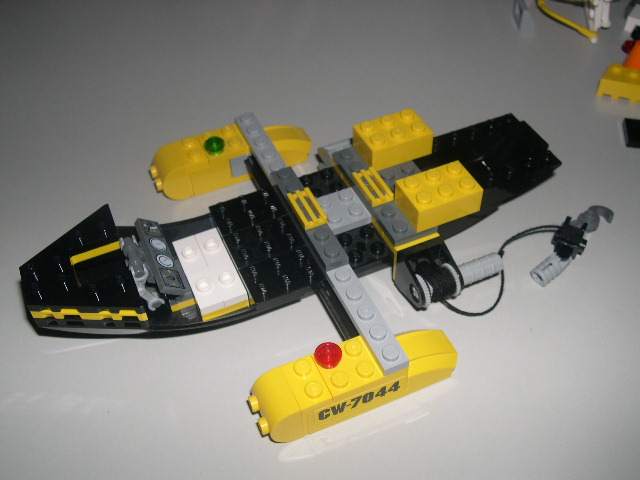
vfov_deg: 37.7
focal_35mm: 38
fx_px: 703
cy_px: 240
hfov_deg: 49.0
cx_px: 320
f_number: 7.6
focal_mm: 8
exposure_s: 1/60
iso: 100
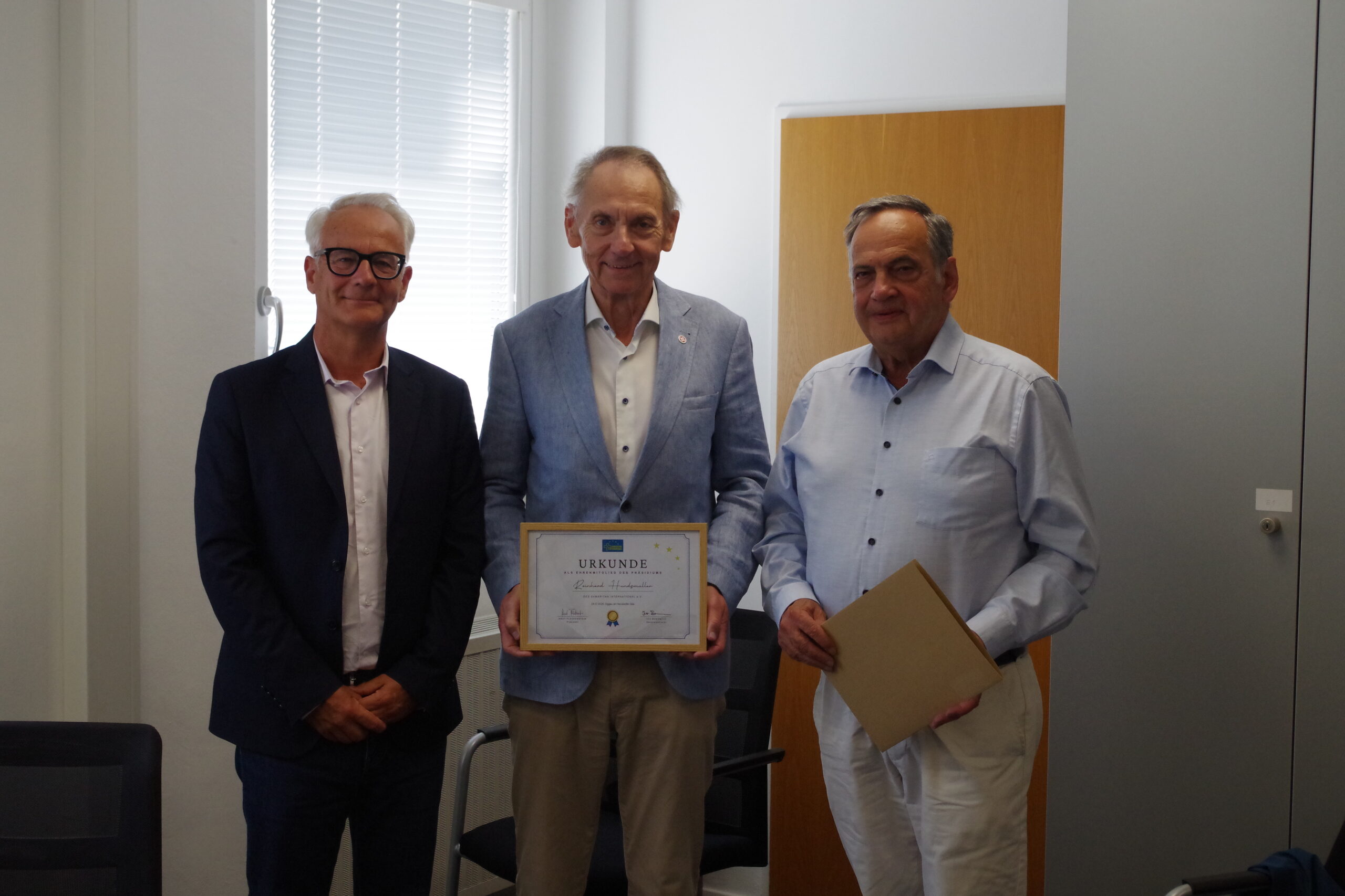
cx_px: 672
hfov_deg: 37.8
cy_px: 448
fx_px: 1961
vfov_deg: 25.8
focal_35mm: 52
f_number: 6.3
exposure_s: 1/250
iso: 1600
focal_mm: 35
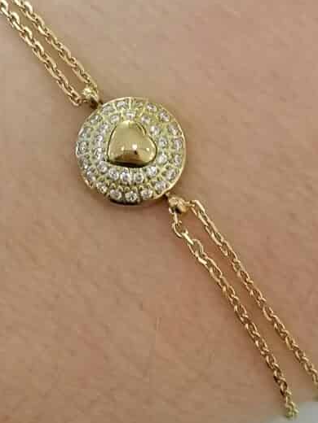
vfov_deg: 15.4
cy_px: 129
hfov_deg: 11.6
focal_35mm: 128
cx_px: 156
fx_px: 1568
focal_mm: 4.75
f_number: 1.8
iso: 160
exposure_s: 1/50
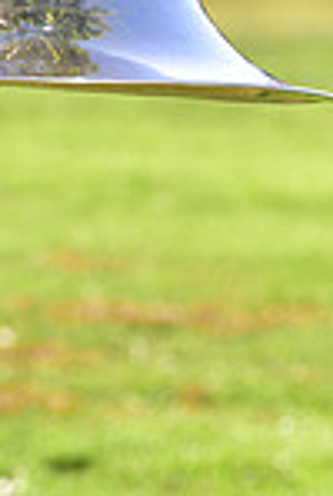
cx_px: -265
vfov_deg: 3.5
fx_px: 8037
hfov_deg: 2.4
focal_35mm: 582
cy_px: -323
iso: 100
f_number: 5
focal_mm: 150
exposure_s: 1/250
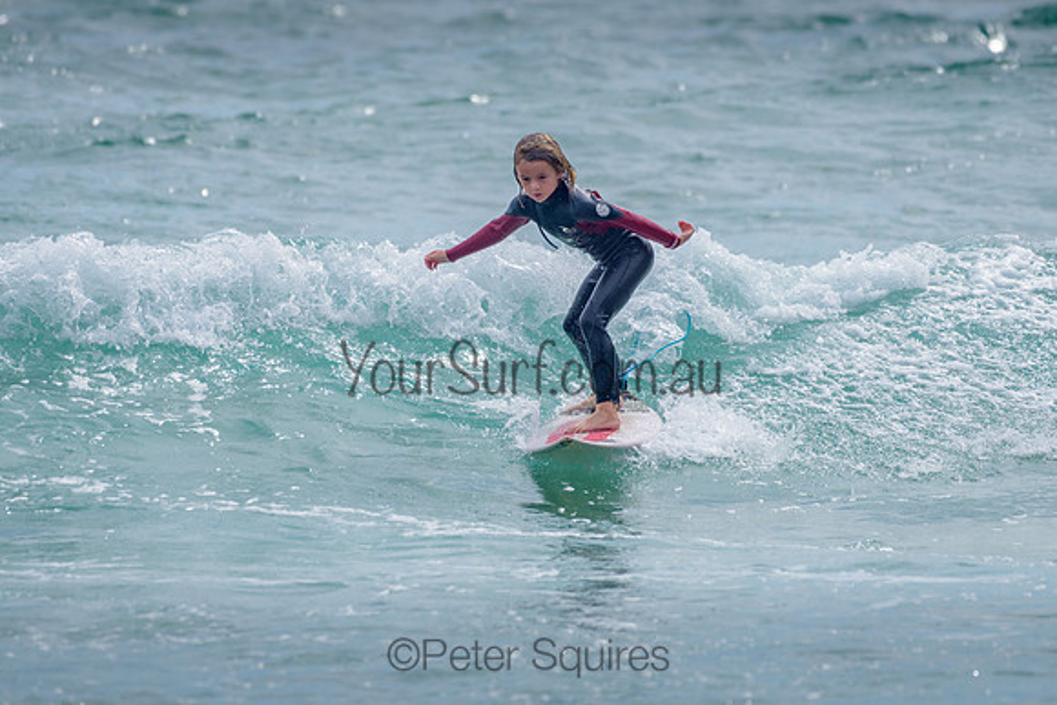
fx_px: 17990
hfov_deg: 3.4
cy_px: 304
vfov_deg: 2.2
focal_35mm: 613
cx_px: 502
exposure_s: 1/2000
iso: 140
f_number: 5.6
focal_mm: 500
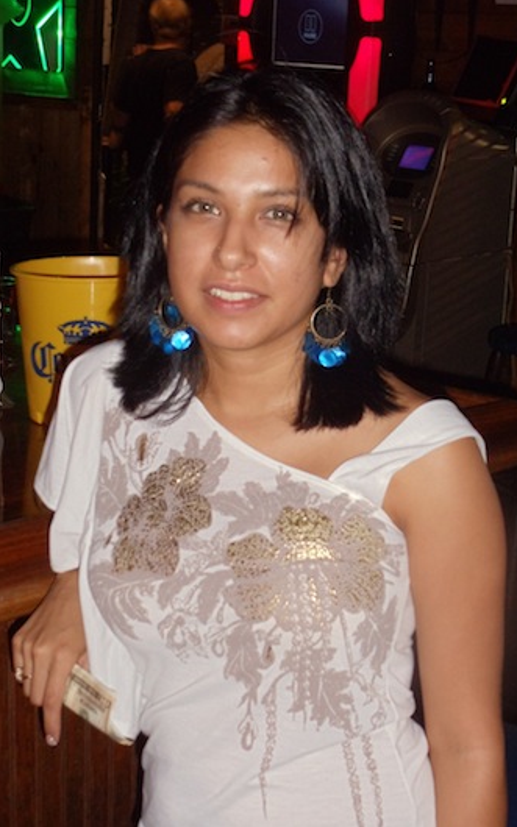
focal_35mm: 97
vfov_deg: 21.4
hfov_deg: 13.5
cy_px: 413
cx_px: 272
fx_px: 2188
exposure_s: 1/8
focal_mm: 12.35
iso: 200
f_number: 4.6
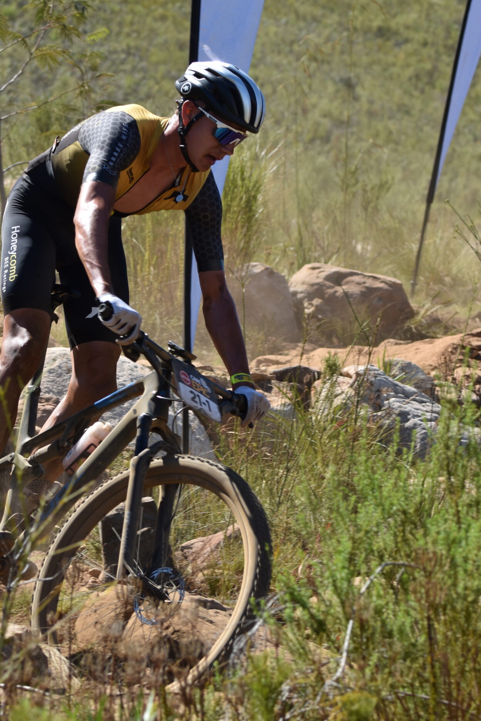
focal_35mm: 205
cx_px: 163
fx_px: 4107
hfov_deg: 6.7
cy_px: 405
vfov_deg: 10.0
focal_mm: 100
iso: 110
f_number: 6.3
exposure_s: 1/400
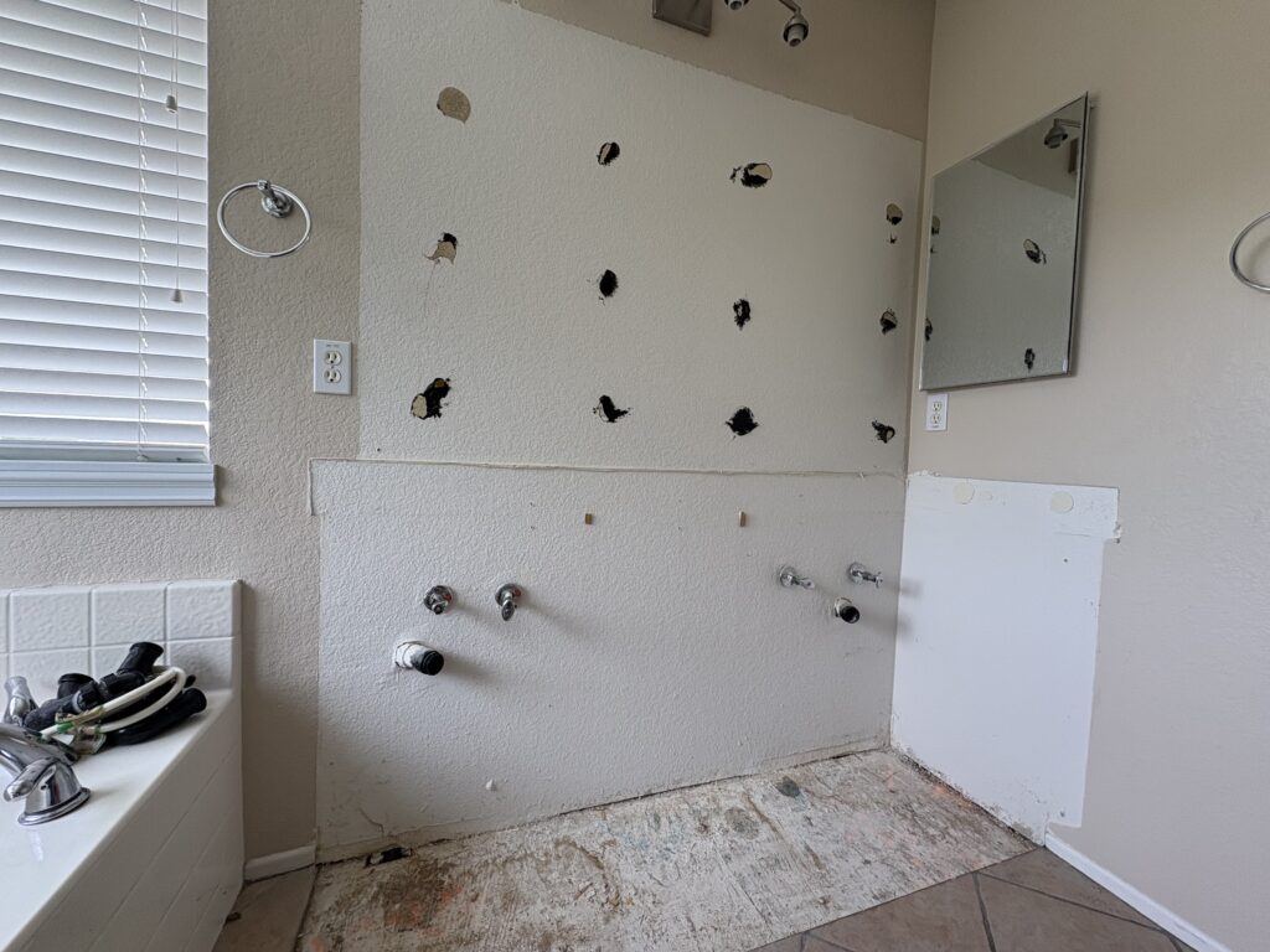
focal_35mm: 14
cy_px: 476
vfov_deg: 85.7
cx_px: 635
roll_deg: -2.2
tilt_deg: -3.3
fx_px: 514
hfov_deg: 102.1
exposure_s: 1/99
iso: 80
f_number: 2.2
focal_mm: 2.22
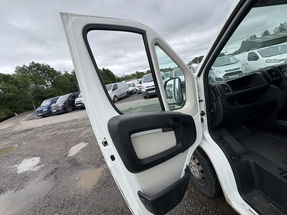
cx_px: 144
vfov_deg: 85.7
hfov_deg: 102.1
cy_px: 108
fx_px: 116
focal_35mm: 14
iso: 40
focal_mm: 2.22
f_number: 2.2
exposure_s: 1/537
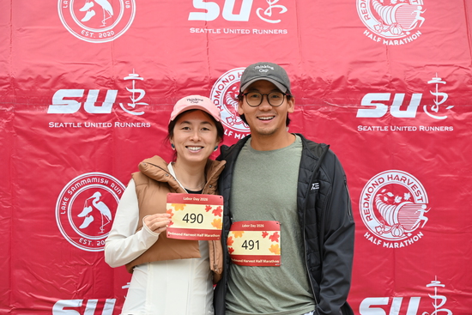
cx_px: 236
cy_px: 158
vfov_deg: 14.4
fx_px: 1246
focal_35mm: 95
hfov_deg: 21.5
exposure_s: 1/125
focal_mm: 95
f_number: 6.3
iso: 1250
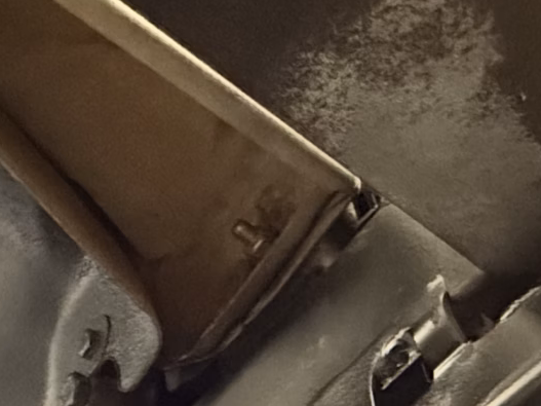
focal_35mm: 68
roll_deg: +4.7
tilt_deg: +21.8
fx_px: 1063
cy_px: 884
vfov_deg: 15.5
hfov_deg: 28.5
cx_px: 224
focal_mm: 2.22
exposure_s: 1/40
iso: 1250
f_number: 2.2
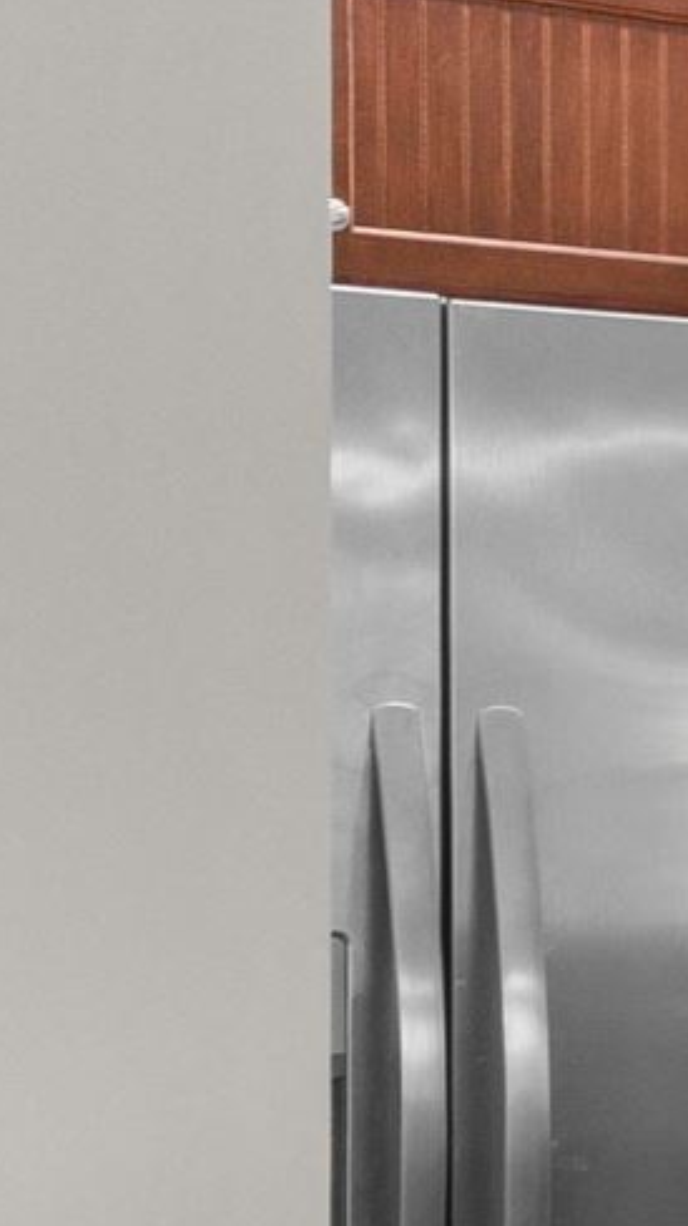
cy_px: 608
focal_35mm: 99
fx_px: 3215
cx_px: 1994
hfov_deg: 9.7
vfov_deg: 21.6
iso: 100
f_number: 4.5
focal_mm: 10
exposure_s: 1/3
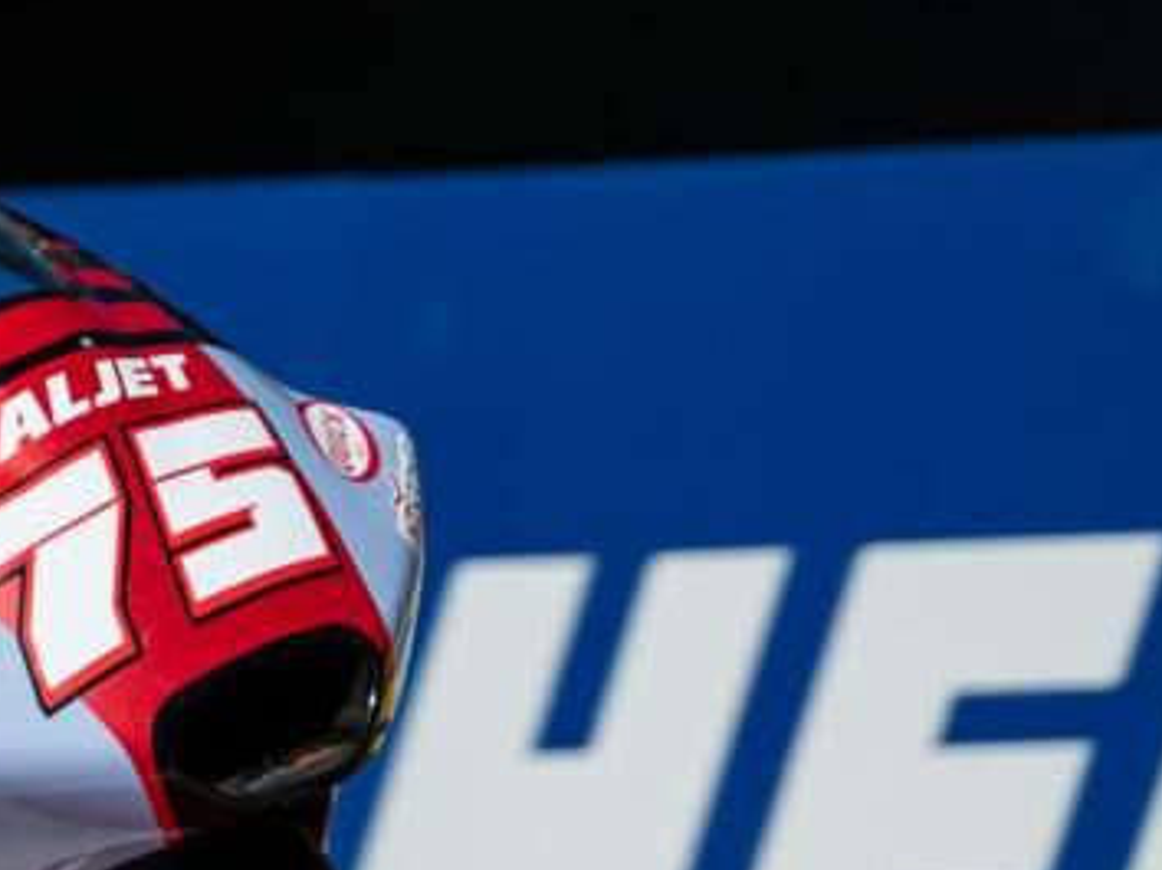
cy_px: 948
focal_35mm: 1426
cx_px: -337
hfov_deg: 1.4
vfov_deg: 1.0
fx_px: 47836
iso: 125
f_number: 5
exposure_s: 1/2000
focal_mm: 400
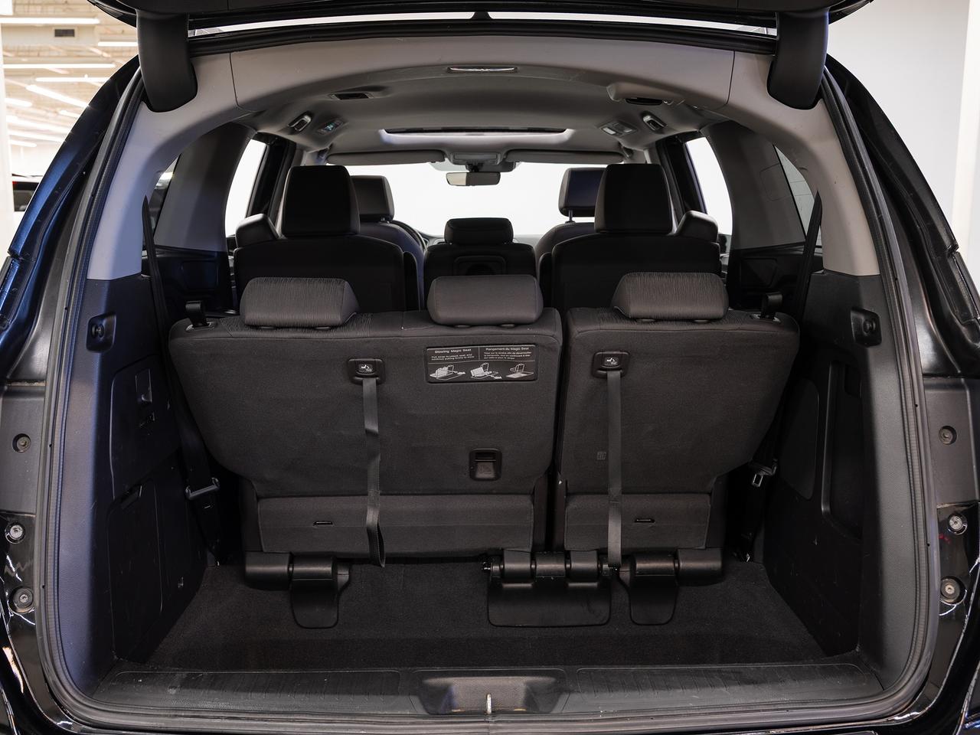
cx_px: 483
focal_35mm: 35
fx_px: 993
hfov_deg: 52.5
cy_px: 368
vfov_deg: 40.6
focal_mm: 31.4
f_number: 5.6
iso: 100
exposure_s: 1/2.5
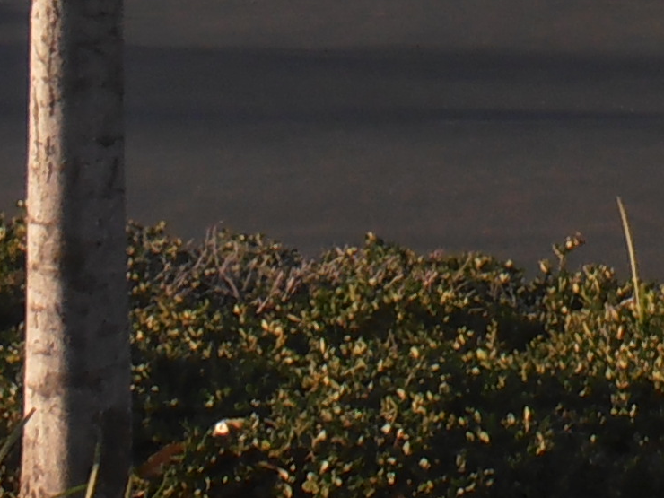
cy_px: -561
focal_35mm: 255
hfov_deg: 7.7
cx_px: 865
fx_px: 4891
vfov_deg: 5.7
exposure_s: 1/320
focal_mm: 7.87
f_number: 4.2
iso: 80
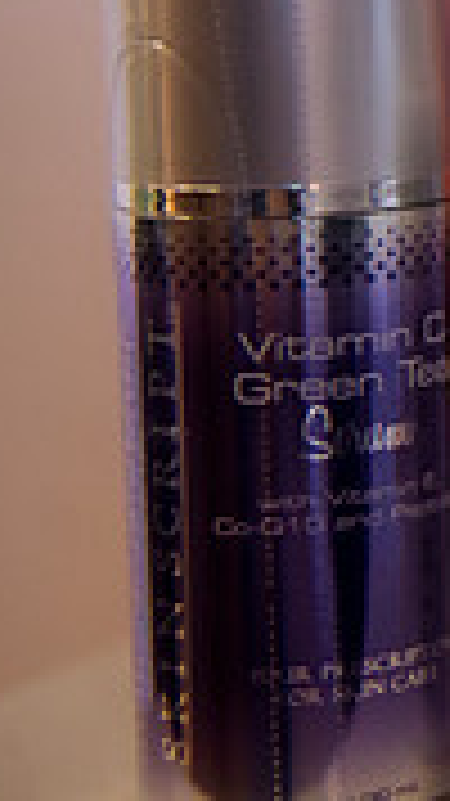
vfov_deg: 13.9
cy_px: 160
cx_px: 1238
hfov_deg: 7.2
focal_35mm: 154
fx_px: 3270
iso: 1000
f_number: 2.8
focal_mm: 45
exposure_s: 1/125
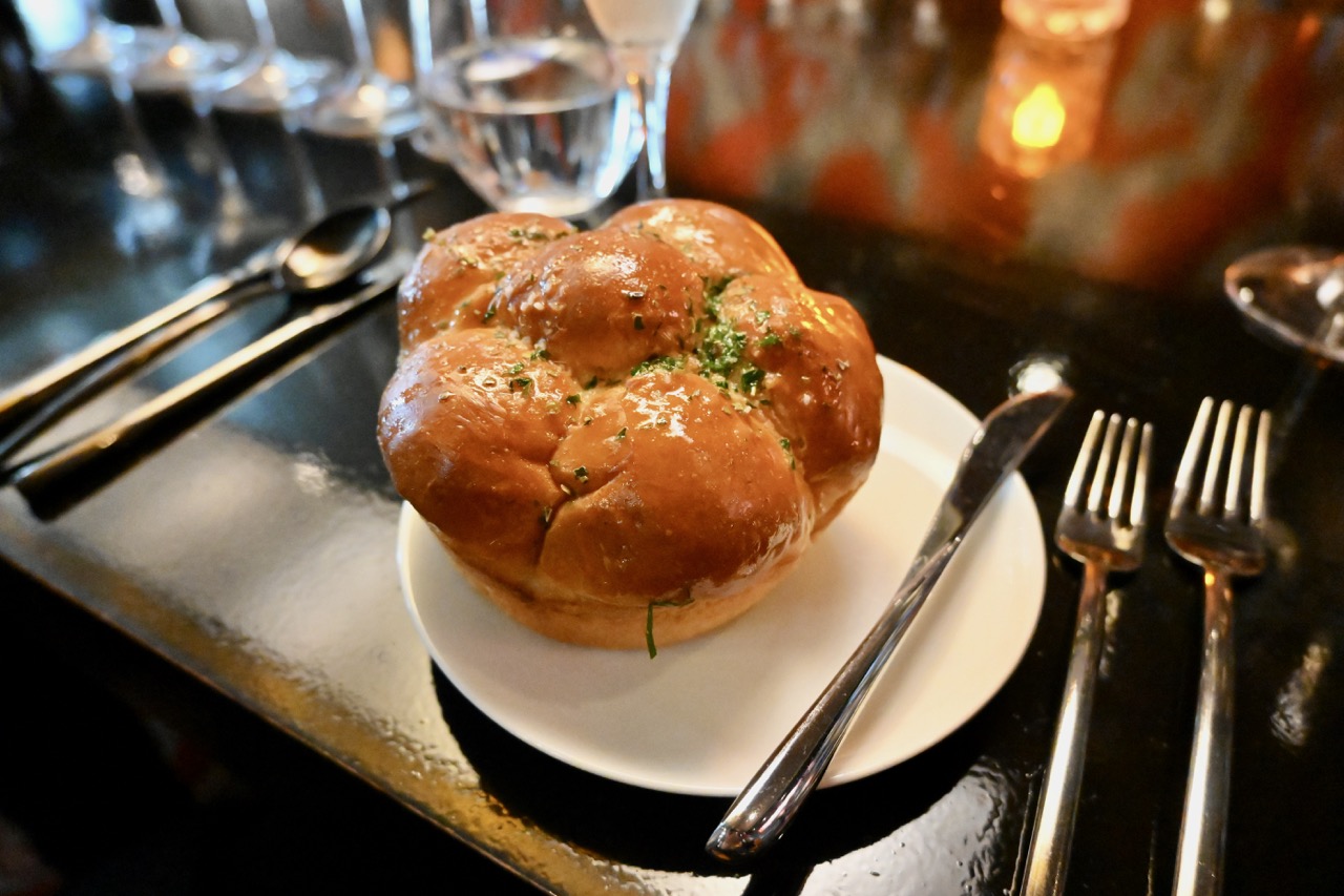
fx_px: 896
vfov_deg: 53.1
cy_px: 448
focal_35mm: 24
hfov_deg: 73.8
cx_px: 672
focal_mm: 16
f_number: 3.5
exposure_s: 1/40
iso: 12800
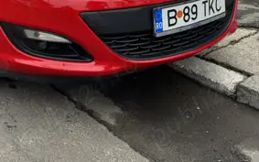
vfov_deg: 22.3
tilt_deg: -9.2
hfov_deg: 34.9
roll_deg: +2.0
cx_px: 15
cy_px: -29
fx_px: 381
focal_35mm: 54
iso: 64
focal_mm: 6.76
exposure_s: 1/229
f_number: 1.78
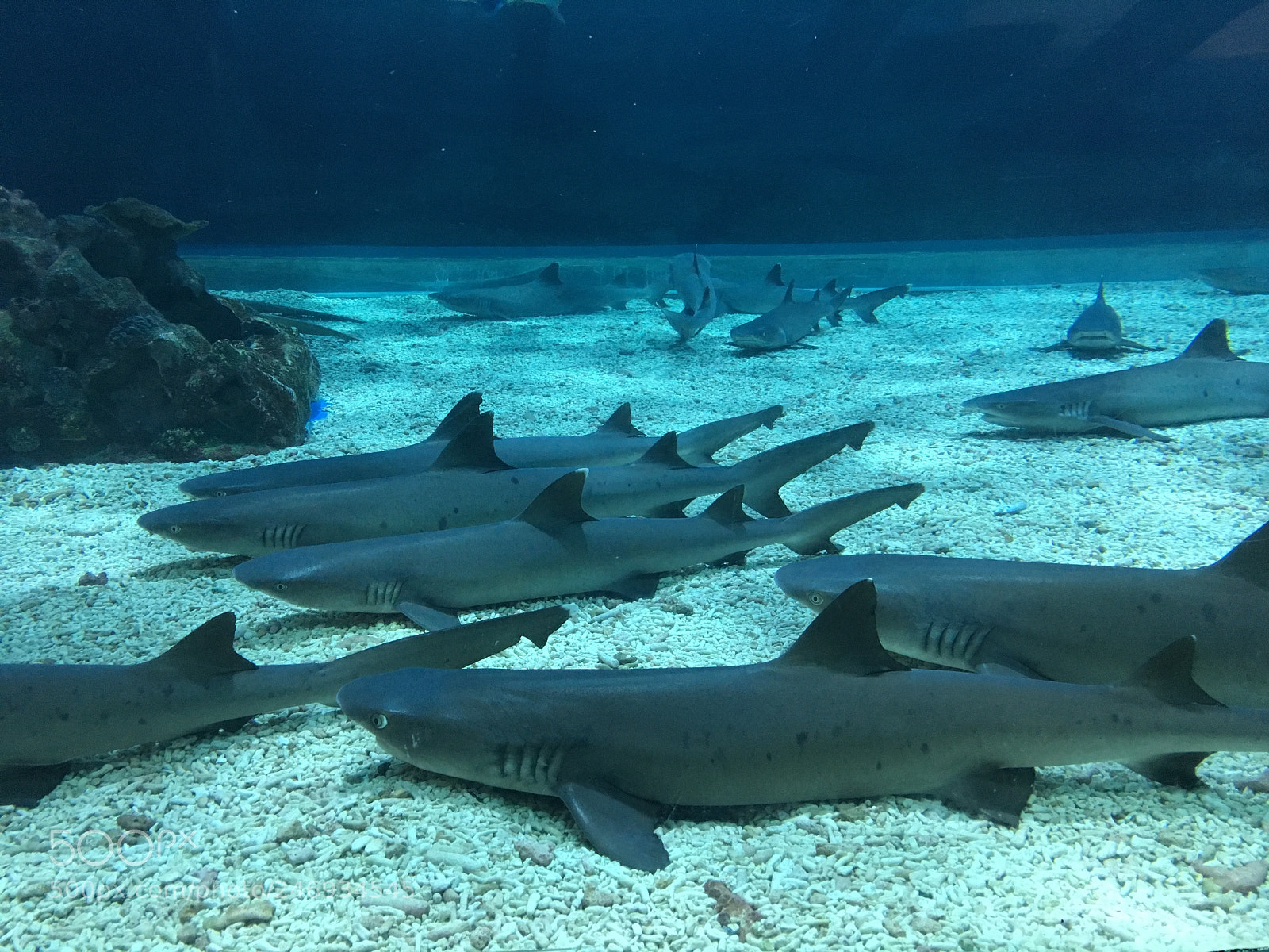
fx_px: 1063
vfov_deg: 48.2
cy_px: 476
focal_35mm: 29
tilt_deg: -13.3
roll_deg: +0.6
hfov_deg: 61.7
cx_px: 634
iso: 160
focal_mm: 4.15
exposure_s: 1/33
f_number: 2.2
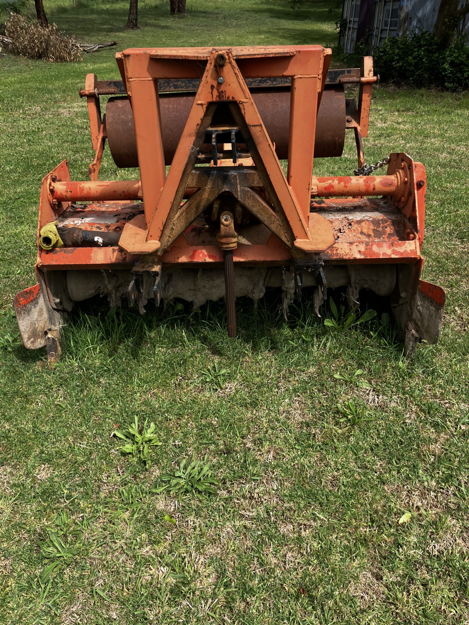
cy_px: 312
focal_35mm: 28
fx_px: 506
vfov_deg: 63.4
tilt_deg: -33.1
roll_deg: -2.2
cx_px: 234
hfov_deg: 49.7
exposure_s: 1/1215
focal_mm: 3.99
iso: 32
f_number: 1.8
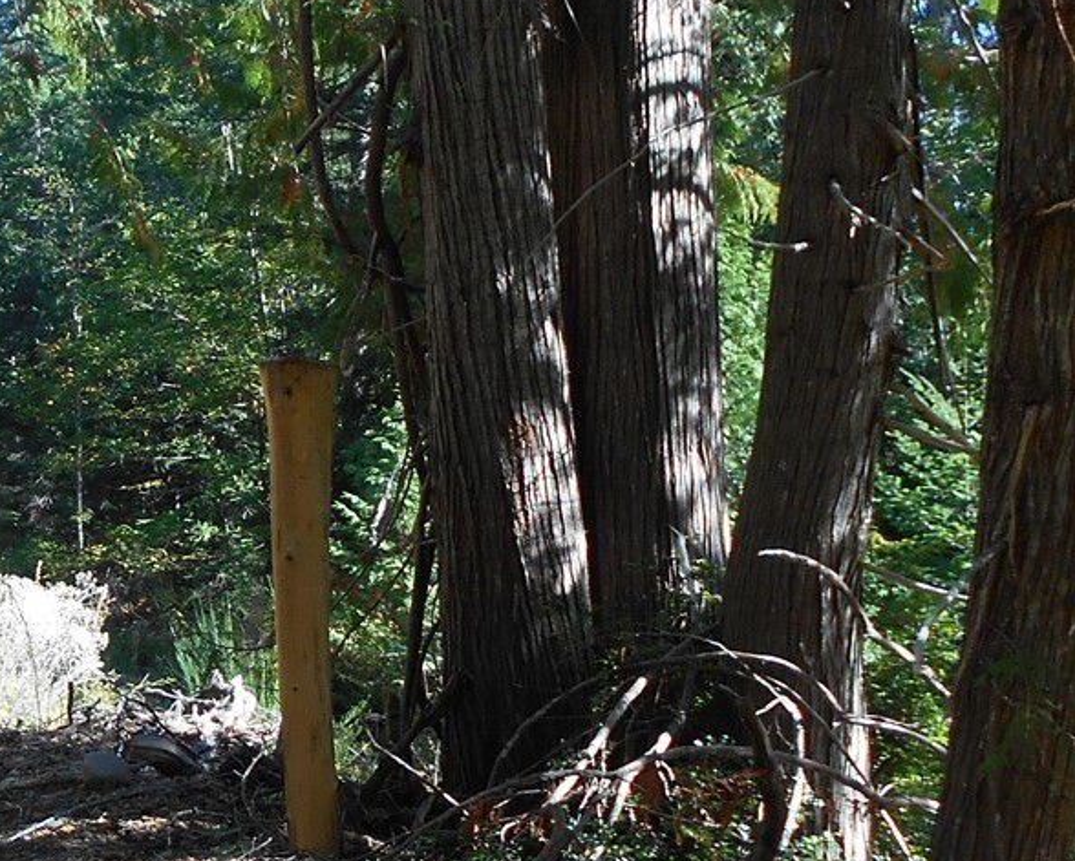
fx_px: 2196
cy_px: 563
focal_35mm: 69
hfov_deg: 26.1
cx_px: -4
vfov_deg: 22.1
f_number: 3.2
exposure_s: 1/160
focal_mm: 4.6
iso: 80
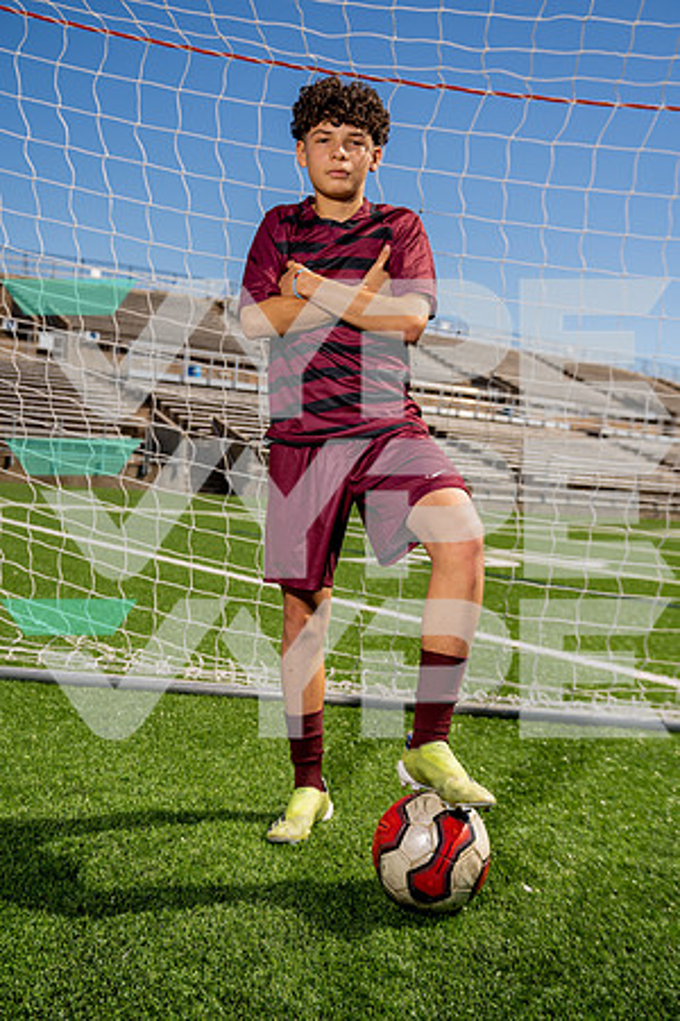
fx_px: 1048
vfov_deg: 51.9
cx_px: 340
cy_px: 510
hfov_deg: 35.9
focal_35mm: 37
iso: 100
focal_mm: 37
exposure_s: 1/1000
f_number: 4
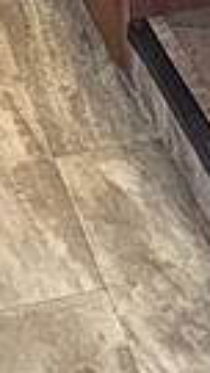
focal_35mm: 113
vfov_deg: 13.3
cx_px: -61
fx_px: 1118
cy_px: -555
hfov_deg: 10.5
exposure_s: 1/60
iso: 800
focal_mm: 2.22
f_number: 2.2
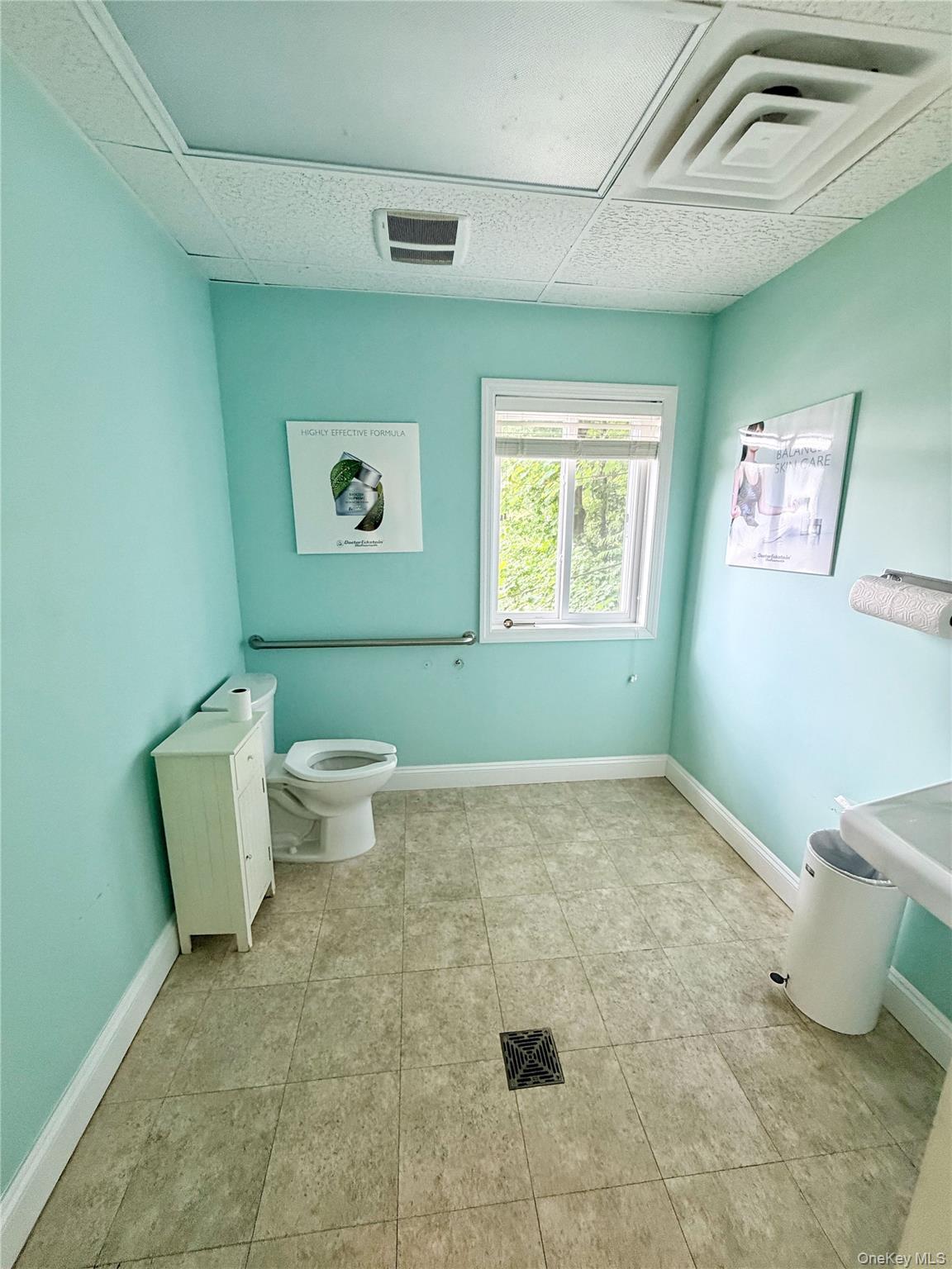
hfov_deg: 85.7
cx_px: 476
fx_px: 513
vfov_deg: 102.1
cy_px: 634
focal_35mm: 14
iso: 320
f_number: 2.2
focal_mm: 2.22
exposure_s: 1/60
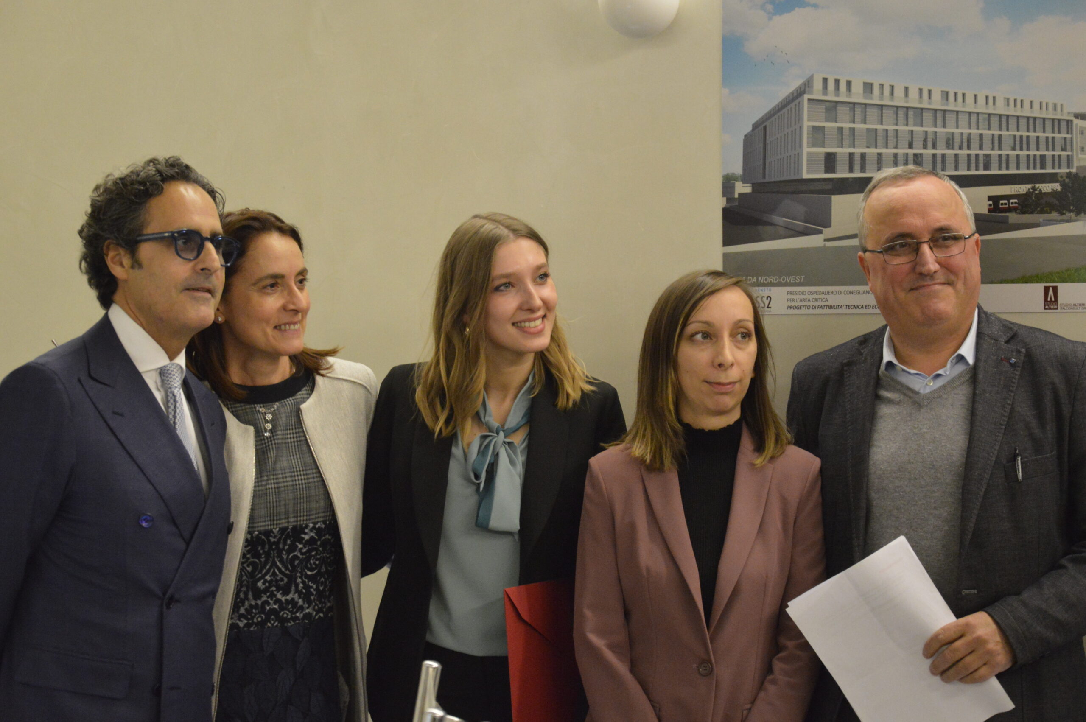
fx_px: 2622
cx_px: 543
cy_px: 361
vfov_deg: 15.7
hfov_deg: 23.4
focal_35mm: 87
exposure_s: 1/50
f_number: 5
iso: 3200
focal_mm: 58
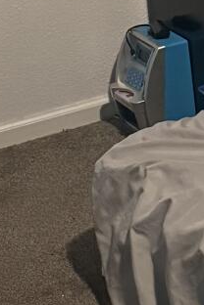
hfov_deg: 7.9
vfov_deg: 12.5
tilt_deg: -15.5
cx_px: 502
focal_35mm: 160
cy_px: -69
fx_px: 1360
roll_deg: +1.8
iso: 1000
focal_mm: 6.76
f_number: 1.78
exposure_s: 1/34
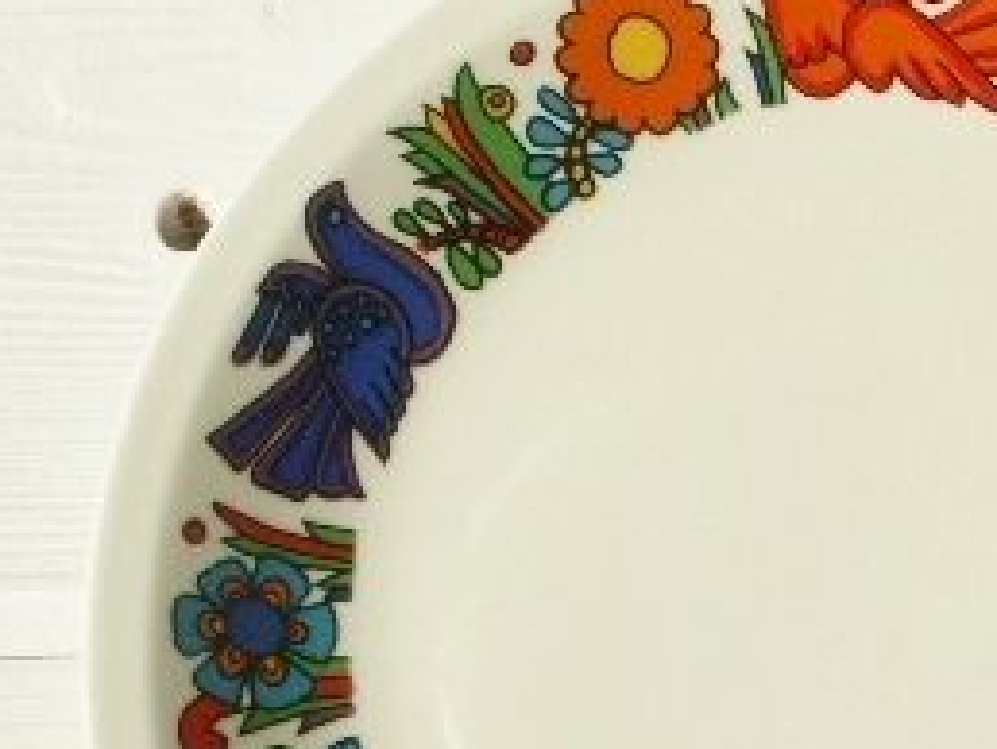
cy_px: 598
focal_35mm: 171
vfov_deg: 8.7
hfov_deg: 11.4
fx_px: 4930
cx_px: 1001
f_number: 8
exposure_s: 1/400
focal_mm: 17.14
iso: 64
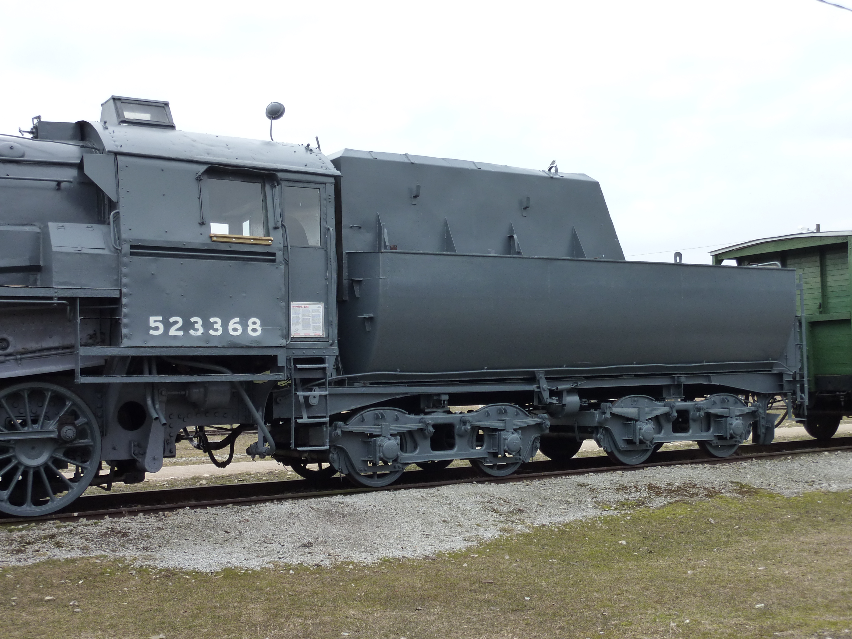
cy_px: 320
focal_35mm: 42
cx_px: 426
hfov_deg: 44.8
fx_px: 1034
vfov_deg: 34.3
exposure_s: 1/250
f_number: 4
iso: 125
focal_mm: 6.9
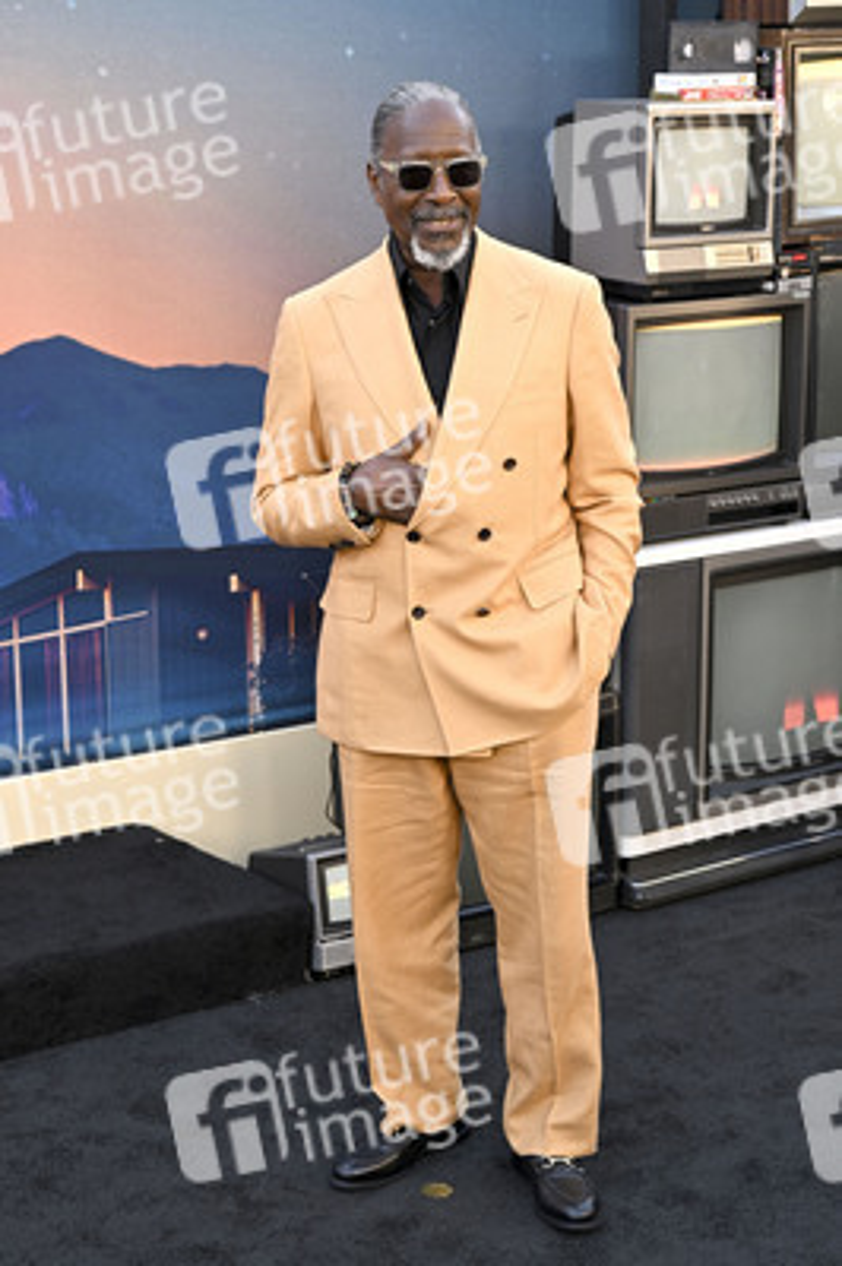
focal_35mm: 60
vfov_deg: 33.4
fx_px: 2108
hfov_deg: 22.6
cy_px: 633
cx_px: 421
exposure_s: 1/320
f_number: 6.3
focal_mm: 60
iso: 640
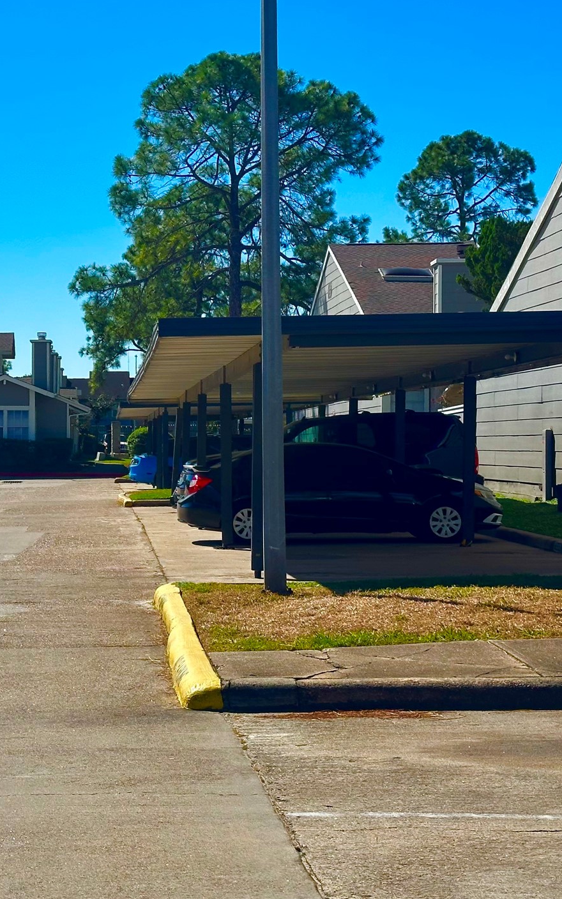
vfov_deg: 27.8
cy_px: 436
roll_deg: -0.7
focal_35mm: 74
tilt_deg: +2.4
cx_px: 25
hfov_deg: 17.3
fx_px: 1813
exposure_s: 1/6211
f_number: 1.78
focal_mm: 6.86
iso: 64
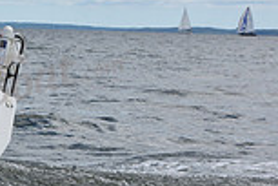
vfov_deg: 5.2
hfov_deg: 7.5
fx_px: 2046
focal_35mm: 265
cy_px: 23
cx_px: -225
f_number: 9
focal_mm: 70
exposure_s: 1/800
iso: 250
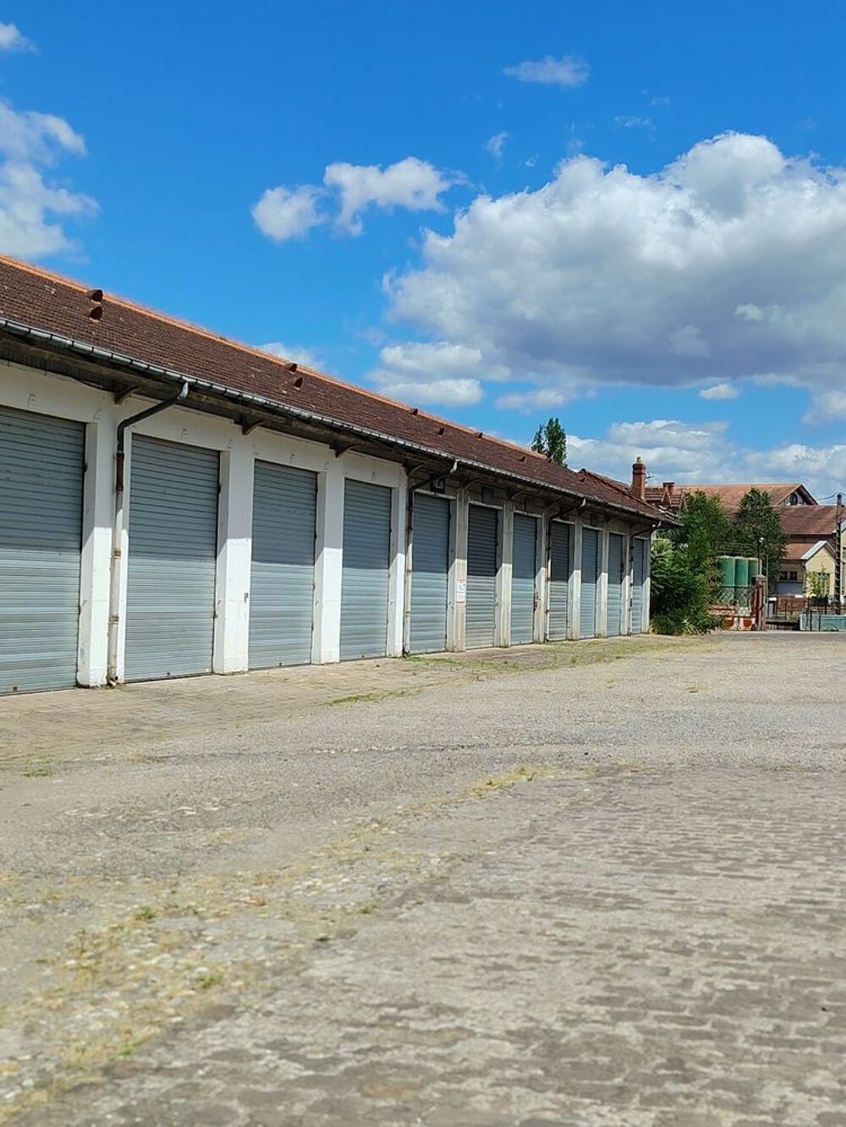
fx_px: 1564
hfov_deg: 30.3
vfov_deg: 39.7
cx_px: 423
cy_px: 564
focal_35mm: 48
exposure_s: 1/2422
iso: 100
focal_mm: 3.25
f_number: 4
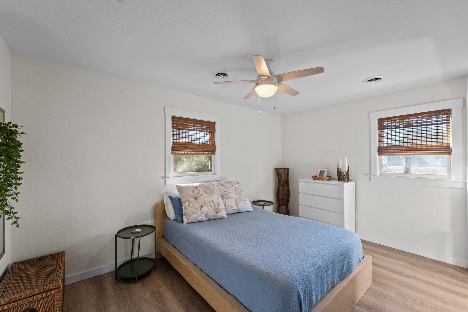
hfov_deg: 104.3
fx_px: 182
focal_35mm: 14
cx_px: 234
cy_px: 156
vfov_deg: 81.2
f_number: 8
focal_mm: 14
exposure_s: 1/1.25
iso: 100
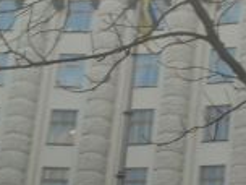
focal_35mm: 147
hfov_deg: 13.1
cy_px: 75
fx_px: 1045
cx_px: 286
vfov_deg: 10.1
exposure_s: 1/100
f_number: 3.1
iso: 64
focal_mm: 6.3
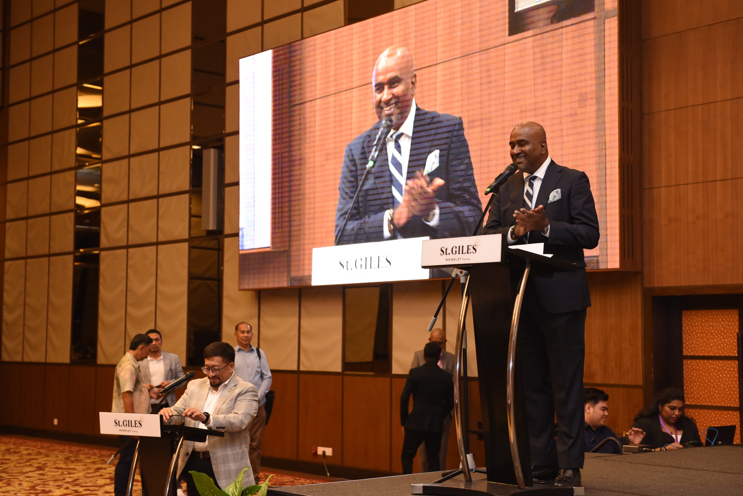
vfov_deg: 24.2
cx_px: 372
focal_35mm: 56
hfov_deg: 35.6
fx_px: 1156
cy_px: 248
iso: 2000
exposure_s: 1/125
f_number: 4
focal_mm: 56
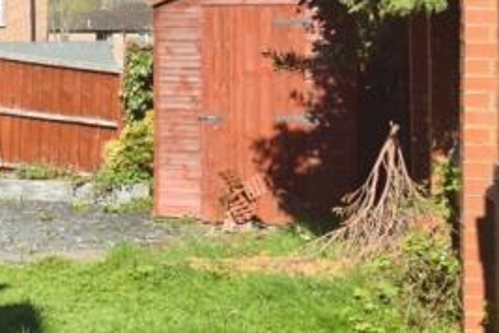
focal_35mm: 98
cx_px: -325
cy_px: 66
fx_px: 1357
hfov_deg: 17.8
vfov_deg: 13.9
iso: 1000
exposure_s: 1/3200
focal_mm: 17
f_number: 7.1
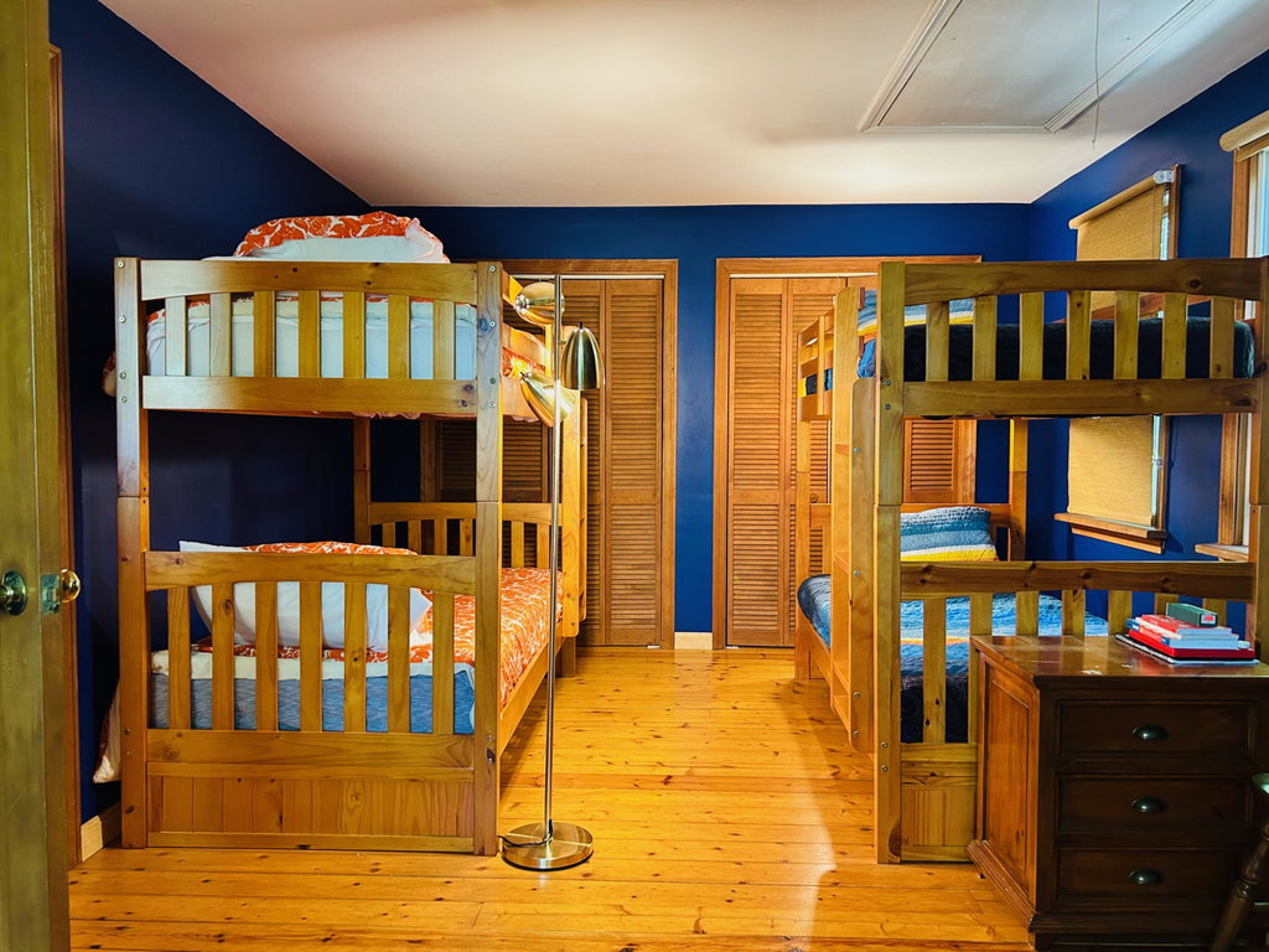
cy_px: 476
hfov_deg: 67.3
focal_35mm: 26
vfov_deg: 53.1
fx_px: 953
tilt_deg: -3.5
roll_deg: -0.1
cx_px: 634
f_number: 1.5
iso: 320
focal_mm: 5.7
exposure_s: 1/60
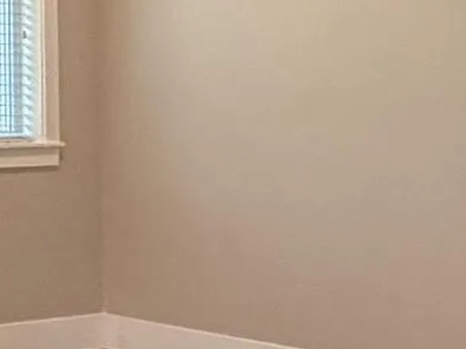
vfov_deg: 13.4
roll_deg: +0.0
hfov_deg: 14.7
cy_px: 31
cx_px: -480
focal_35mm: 109
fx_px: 1467
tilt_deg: +1.1
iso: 320
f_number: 2.2
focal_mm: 2.22
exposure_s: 1/60
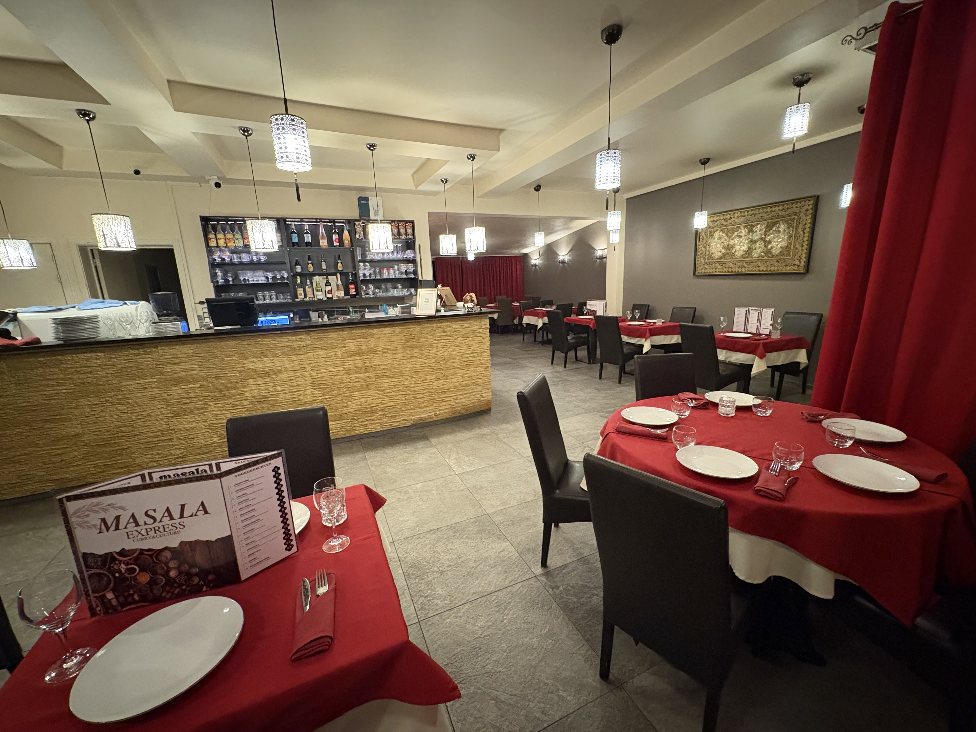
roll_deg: +2.6
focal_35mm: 14
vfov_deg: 85.7
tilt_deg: -11.3
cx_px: 488
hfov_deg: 102.1
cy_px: 366
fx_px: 395
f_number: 2.2
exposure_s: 1/25
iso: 1250
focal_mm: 2.22
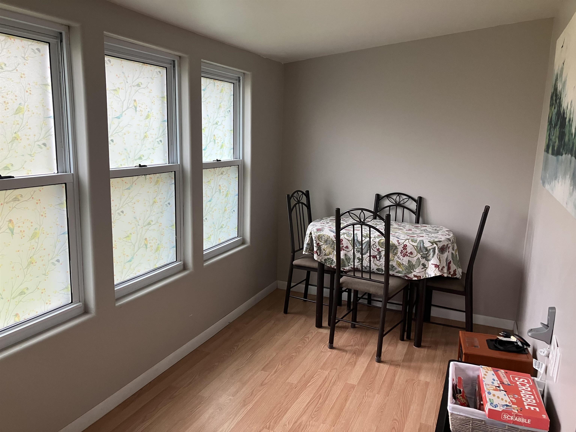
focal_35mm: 28
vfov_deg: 49.7
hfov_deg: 63.4
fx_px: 466
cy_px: 216
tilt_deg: -10.7
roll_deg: -2.7
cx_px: 288
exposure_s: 1/60
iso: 80
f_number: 1.8
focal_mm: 3.99
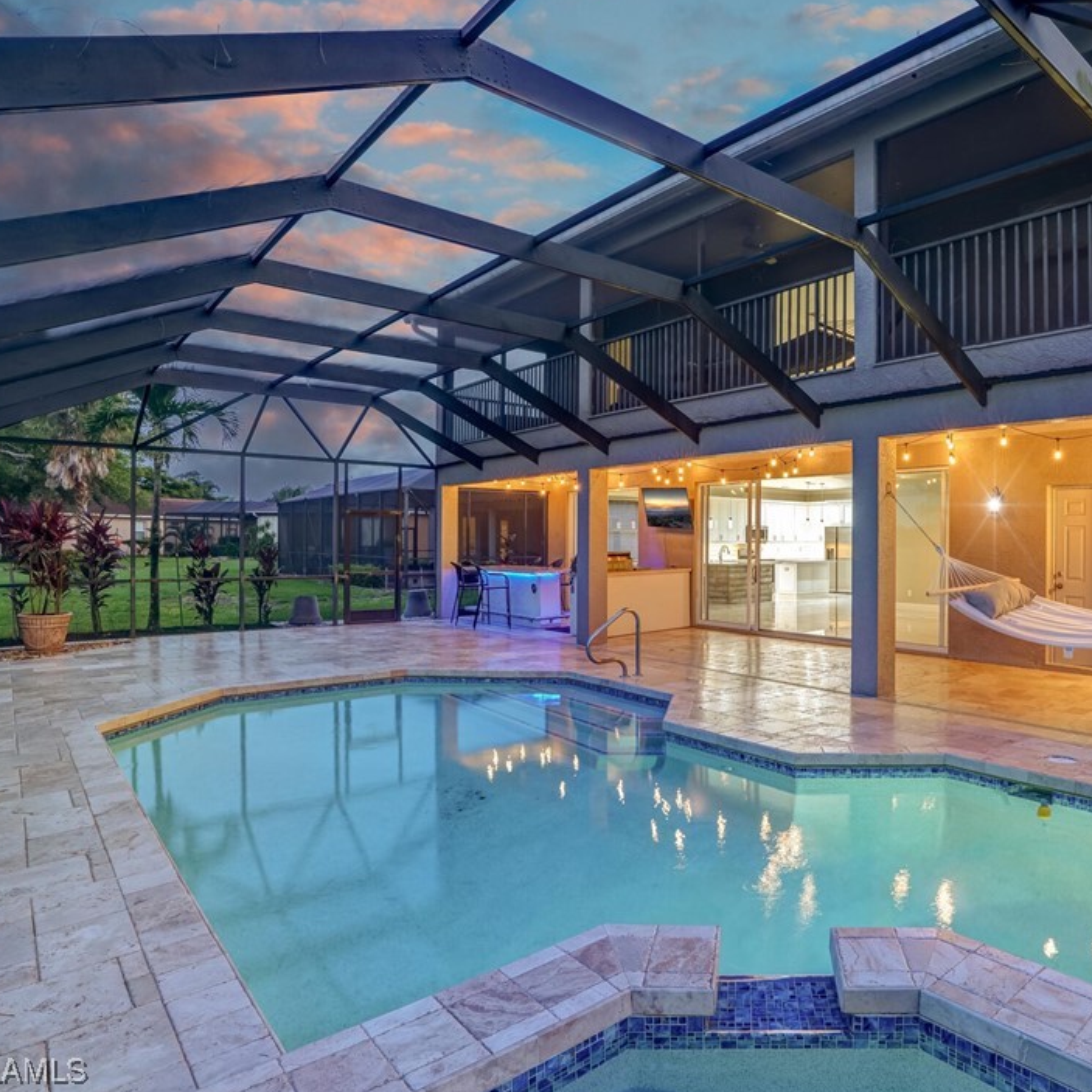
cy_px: 541
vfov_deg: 72.1
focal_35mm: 21
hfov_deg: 69.6
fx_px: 749
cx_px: 749
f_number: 9
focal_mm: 16
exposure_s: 1
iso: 200
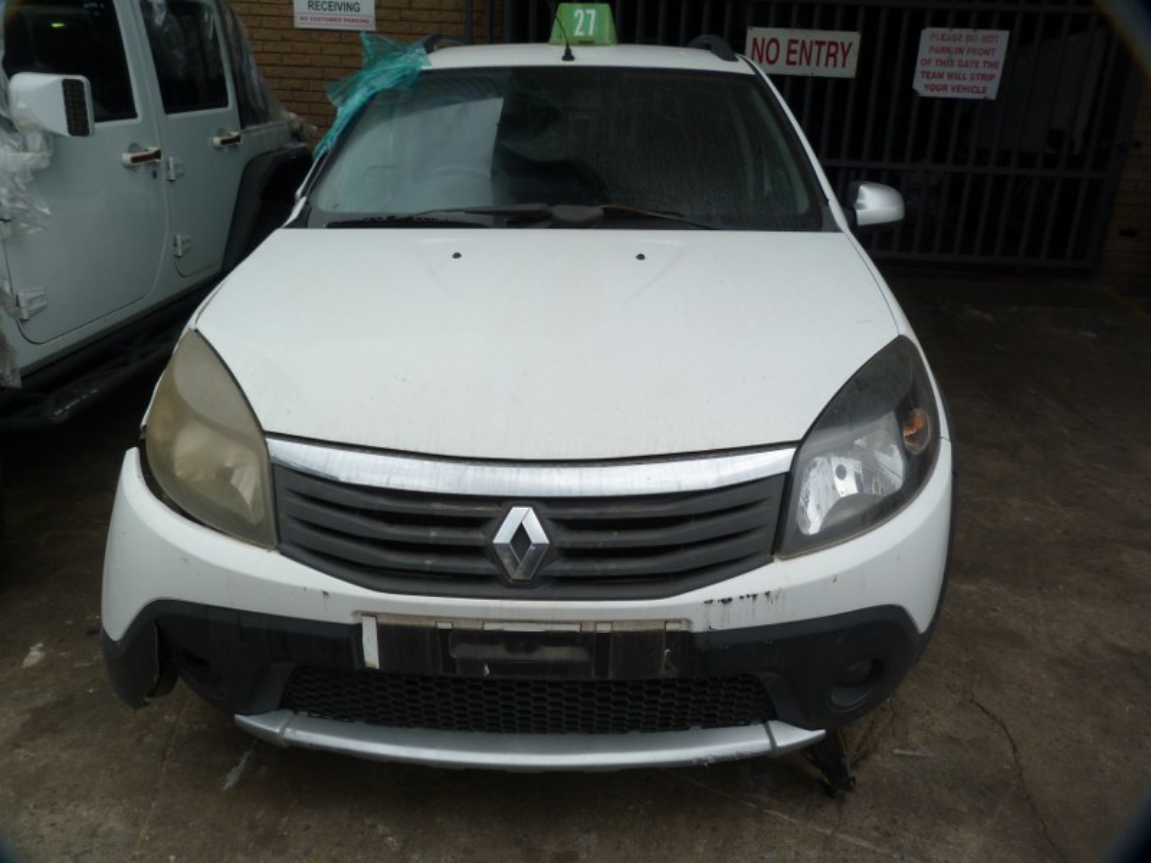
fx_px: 831
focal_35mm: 25
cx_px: 576
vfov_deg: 54.9
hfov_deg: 69.4
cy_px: 432
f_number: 4
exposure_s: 1/200
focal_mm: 4.5
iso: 80
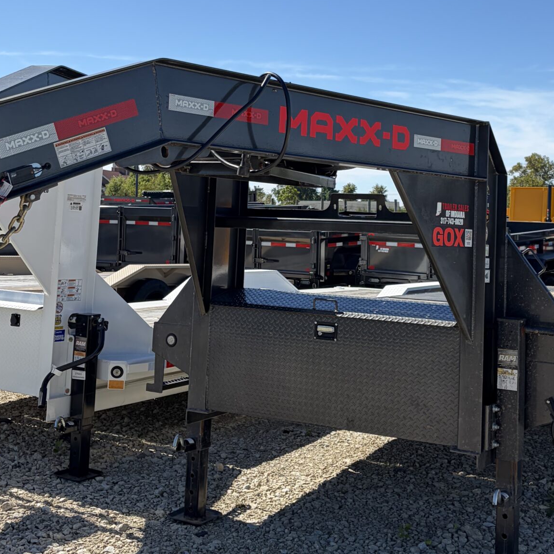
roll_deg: -0.6
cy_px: 162
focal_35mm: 51
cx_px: 332
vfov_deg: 33.0
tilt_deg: +3.3
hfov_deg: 33.3
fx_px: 923
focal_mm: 5.96
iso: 64
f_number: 1.6
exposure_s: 1/1706
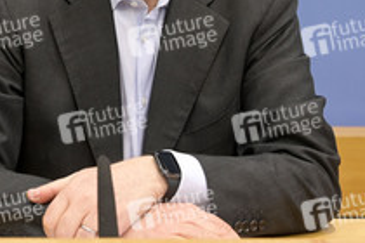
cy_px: -7
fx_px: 872
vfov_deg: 15.6
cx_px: 126
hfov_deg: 23.6
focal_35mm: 86
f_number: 5
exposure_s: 1/400
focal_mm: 40
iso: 3200
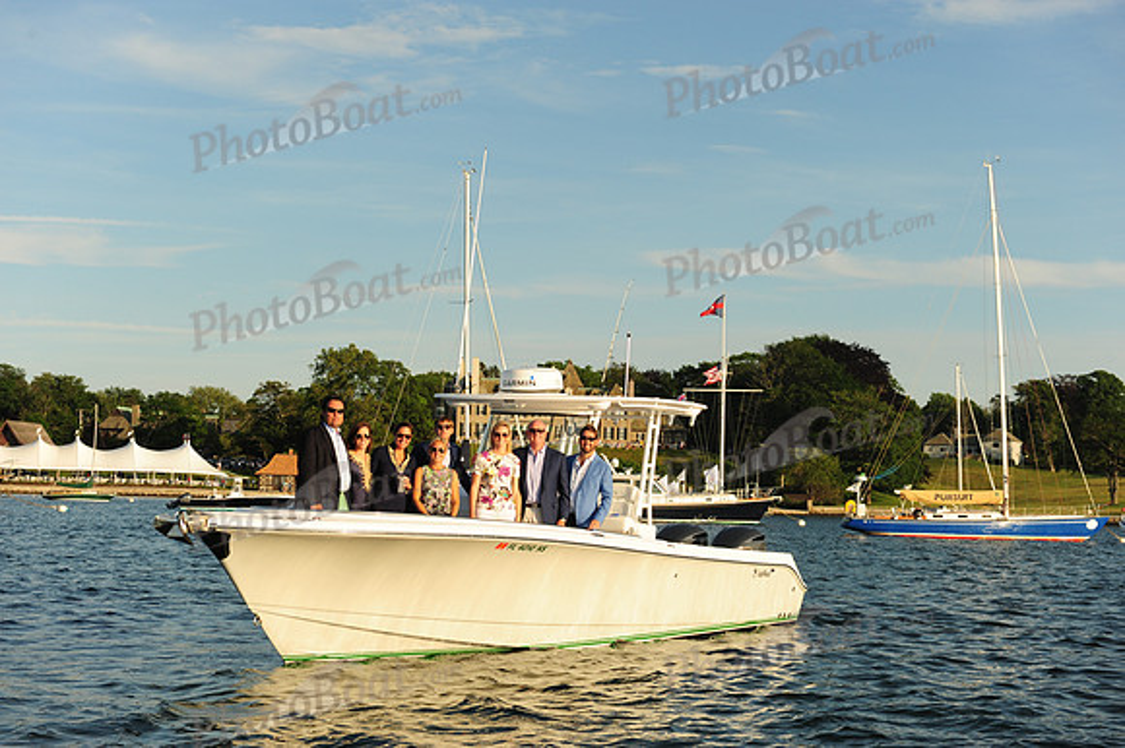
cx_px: 562
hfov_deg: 32.4
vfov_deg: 21.9
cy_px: 374
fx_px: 1936
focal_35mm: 62
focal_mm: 62
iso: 250
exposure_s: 1/800
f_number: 7.1
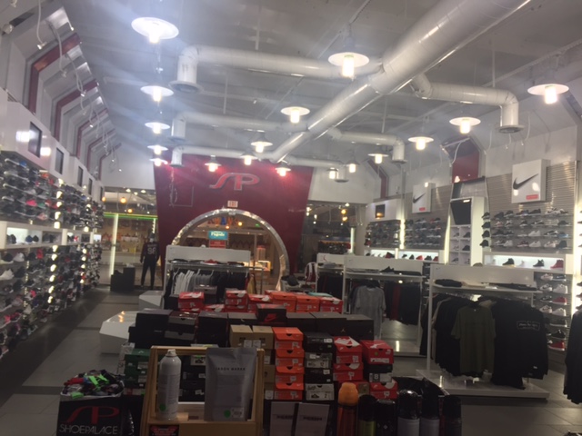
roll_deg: -3.6
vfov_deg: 48.2
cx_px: 291
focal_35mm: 29
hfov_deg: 61.7
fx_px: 488
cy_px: 218
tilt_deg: +2.2
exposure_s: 1/60
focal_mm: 4.15
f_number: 2.2
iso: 40
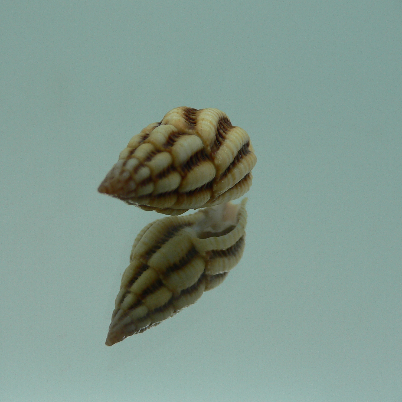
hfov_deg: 39.9
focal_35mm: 42
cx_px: 169
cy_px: 203
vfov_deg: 40.0
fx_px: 552
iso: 80
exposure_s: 1/60
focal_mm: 4.6
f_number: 2.8
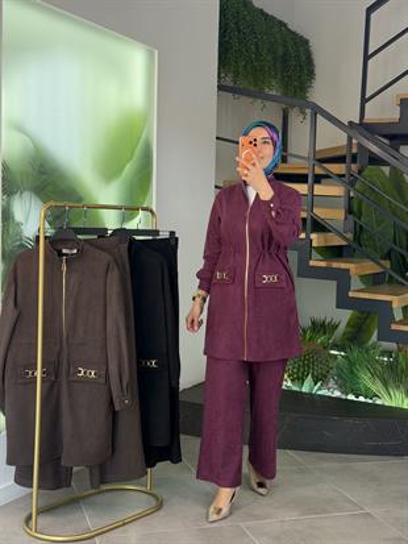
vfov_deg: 39.6
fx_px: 754
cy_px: 272
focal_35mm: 48
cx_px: 204
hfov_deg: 30.3
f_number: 1.78
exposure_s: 1/203
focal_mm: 6.76
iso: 50
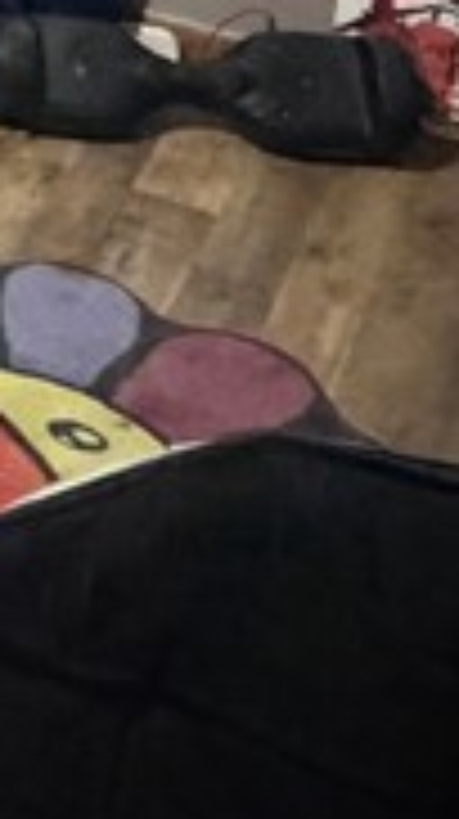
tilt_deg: -16.9
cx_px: -828
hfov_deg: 10.7
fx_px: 1866
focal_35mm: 86
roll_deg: +2.0
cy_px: -364
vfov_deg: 21.3
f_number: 2.2
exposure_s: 1/30
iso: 2000
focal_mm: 2.22
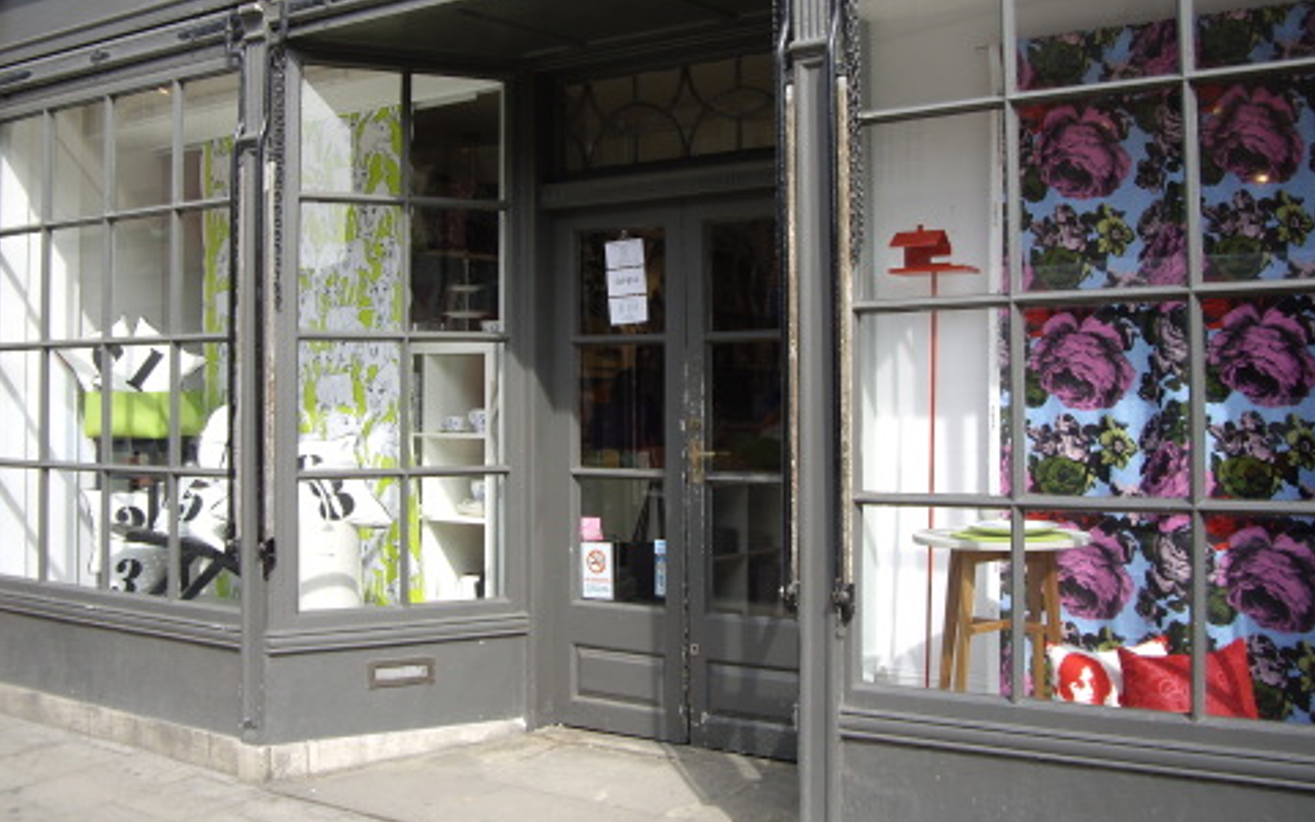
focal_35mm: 43
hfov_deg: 46.2
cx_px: 677
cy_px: 337
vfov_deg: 29.8
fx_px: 1541
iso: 64
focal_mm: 7.9
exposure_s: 1/320
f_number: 2.8
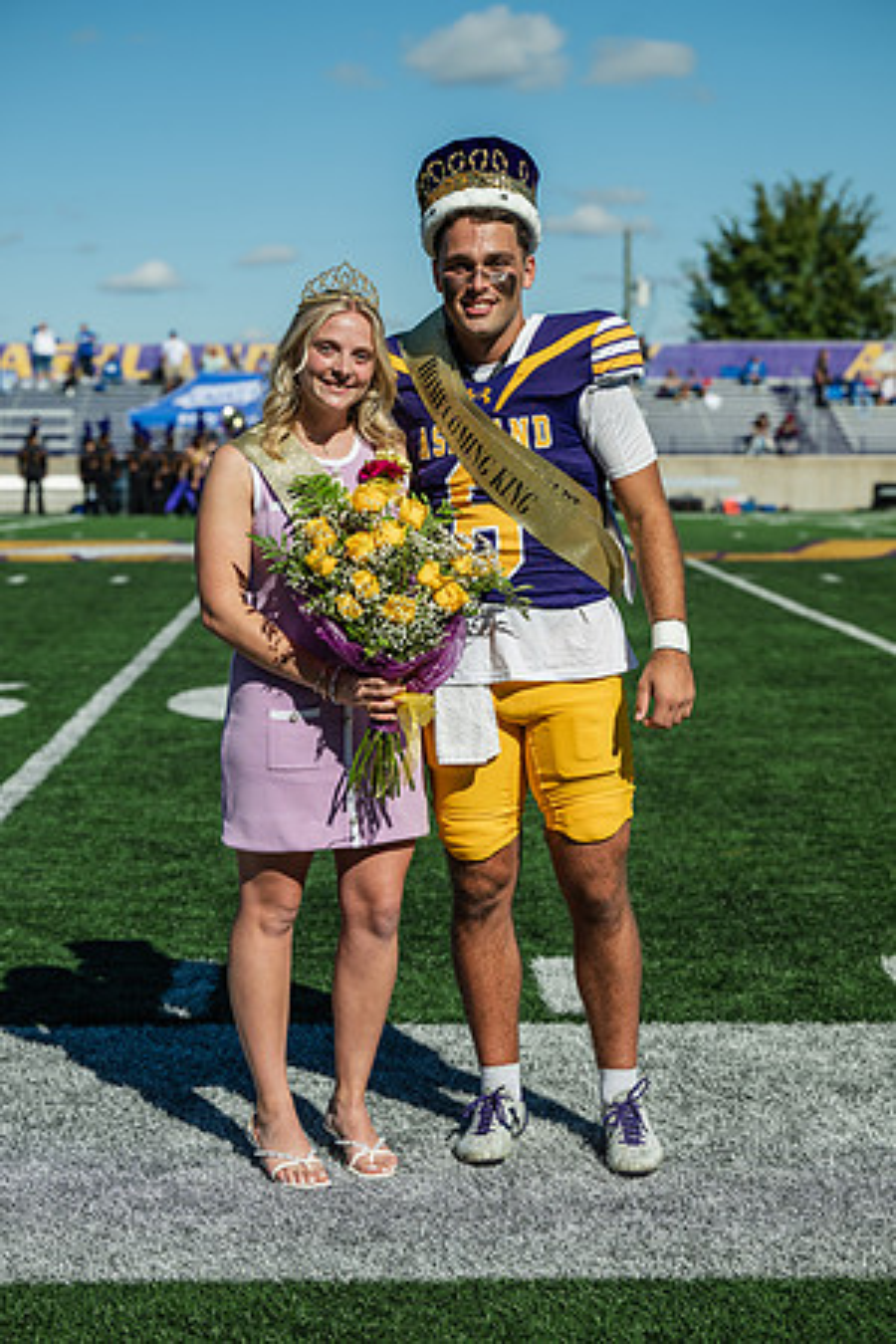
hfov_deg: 19.5
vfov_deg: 28.8
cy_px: 672
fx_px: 2613
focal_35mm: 70
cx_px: 448
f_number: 4
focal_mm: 70
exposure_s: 1/1600
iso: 100
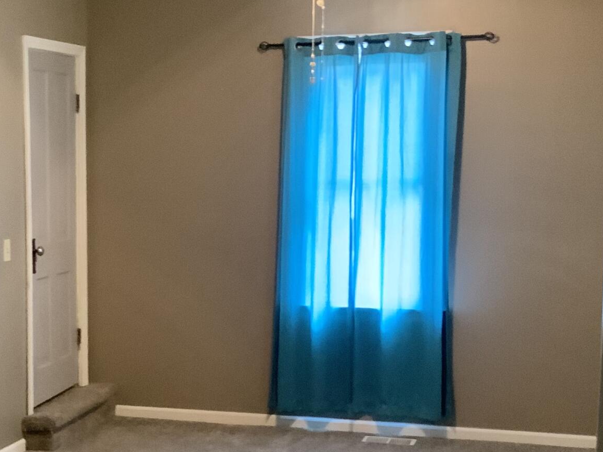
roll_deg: -1.3
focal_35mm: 75
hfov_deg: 25.6
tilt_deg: -6.1
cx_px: 137
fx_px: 1306
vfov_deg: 19.5
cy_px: 335
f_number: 1.8
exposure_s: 1/30
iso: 500
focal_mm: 3
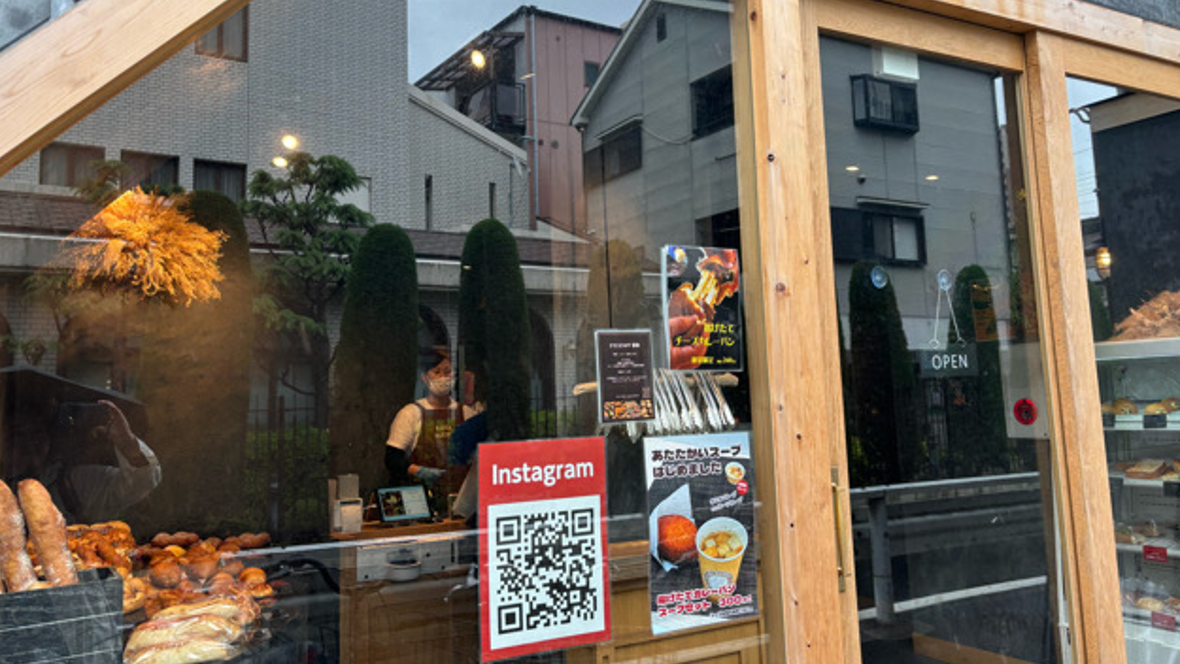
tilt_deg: +7.5
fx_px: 908
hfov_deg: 66.0
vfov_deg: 40.1
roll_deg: +1.9
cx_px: 587
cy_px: 277
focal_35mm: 29
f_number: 1.6
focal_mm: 5.96
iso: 32
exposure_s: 1/122
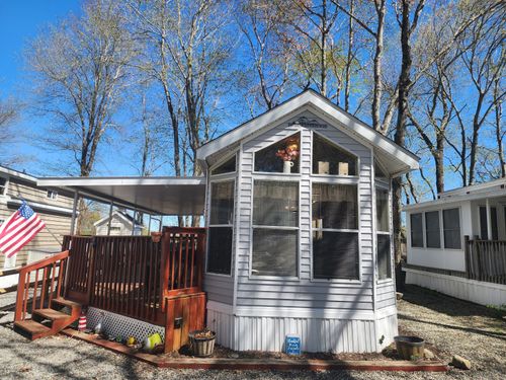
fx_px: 336
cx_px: 253
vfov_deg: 58.9
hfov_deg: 73.9
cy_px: 190
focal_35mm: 23
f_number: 1.8
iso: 12
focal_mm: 6.4
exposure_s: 1/601
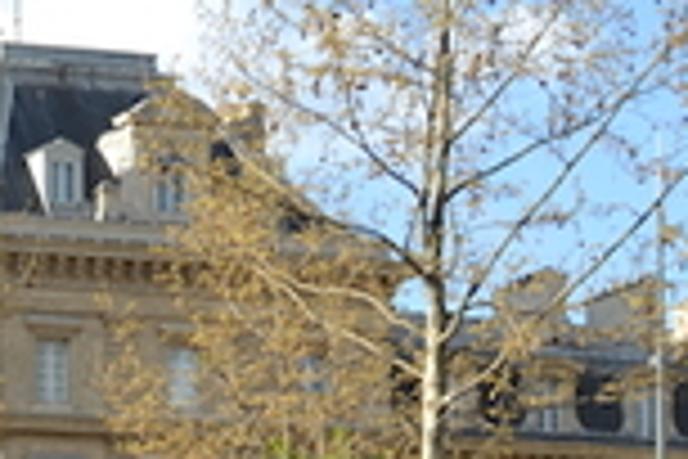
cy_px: 878
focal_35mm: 127
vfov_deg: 10.1
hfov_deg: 14.0
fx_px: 2427
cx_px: -612
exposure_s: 1/160
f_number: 6.3
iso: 100
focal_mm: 18
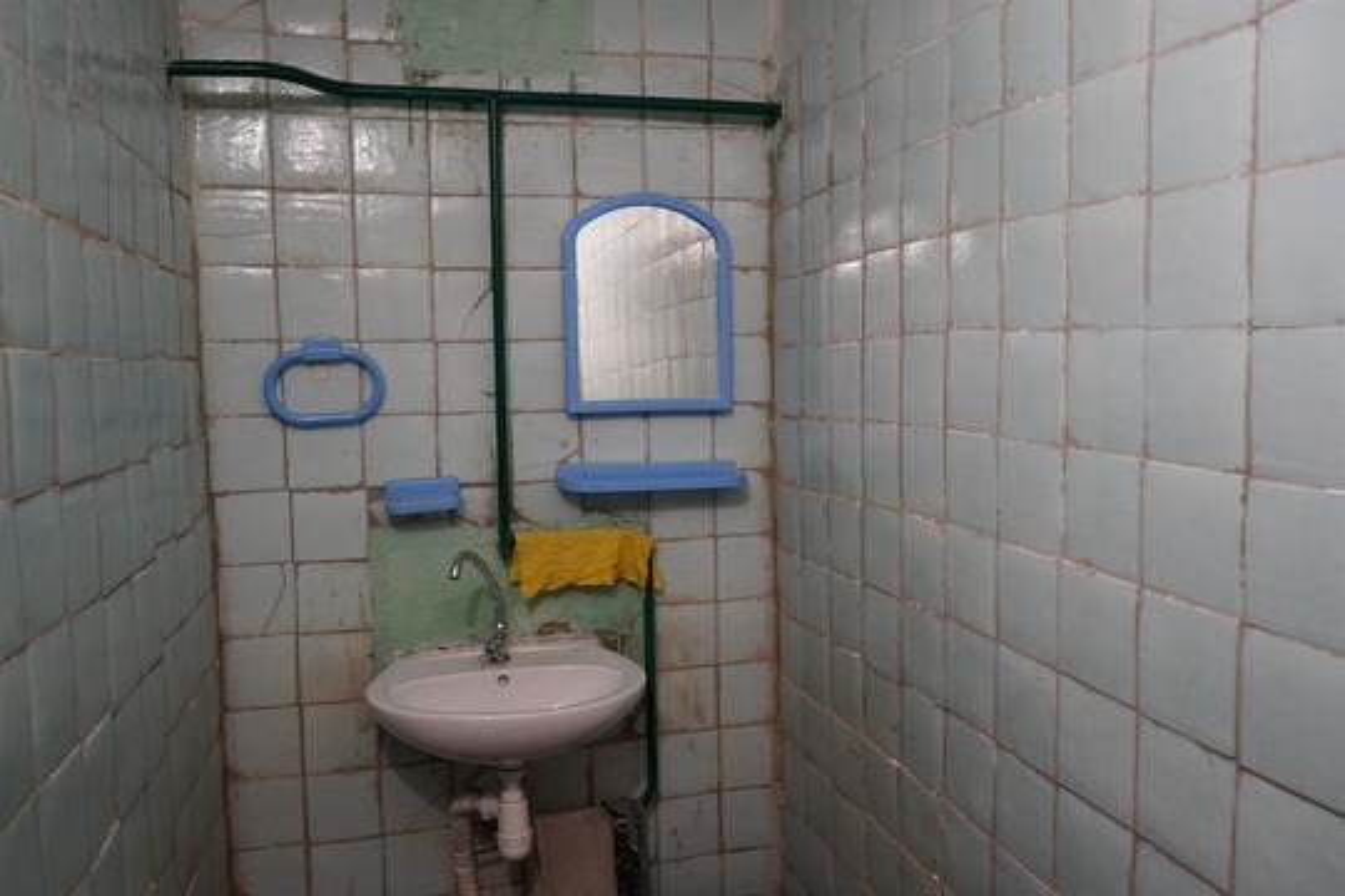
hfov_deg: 63.7
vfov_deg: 45.0
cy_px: 448
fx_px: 1083
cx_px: 672
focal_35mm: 29
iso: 2500
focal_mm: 29
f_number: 4
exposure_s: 1/160
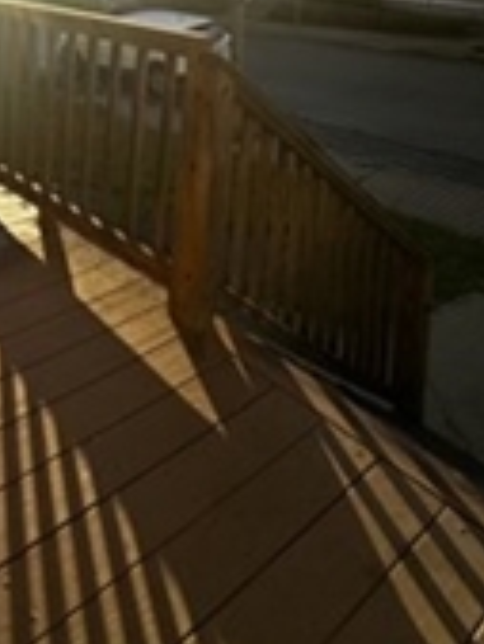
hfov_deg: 35.3
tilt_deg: -5.5
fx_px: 614
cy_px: -25
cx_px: -76
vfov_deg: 45.1
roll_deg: +0.6
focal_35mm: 33
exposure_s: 1/2028
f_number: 2.2
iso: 50
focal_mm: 2.22
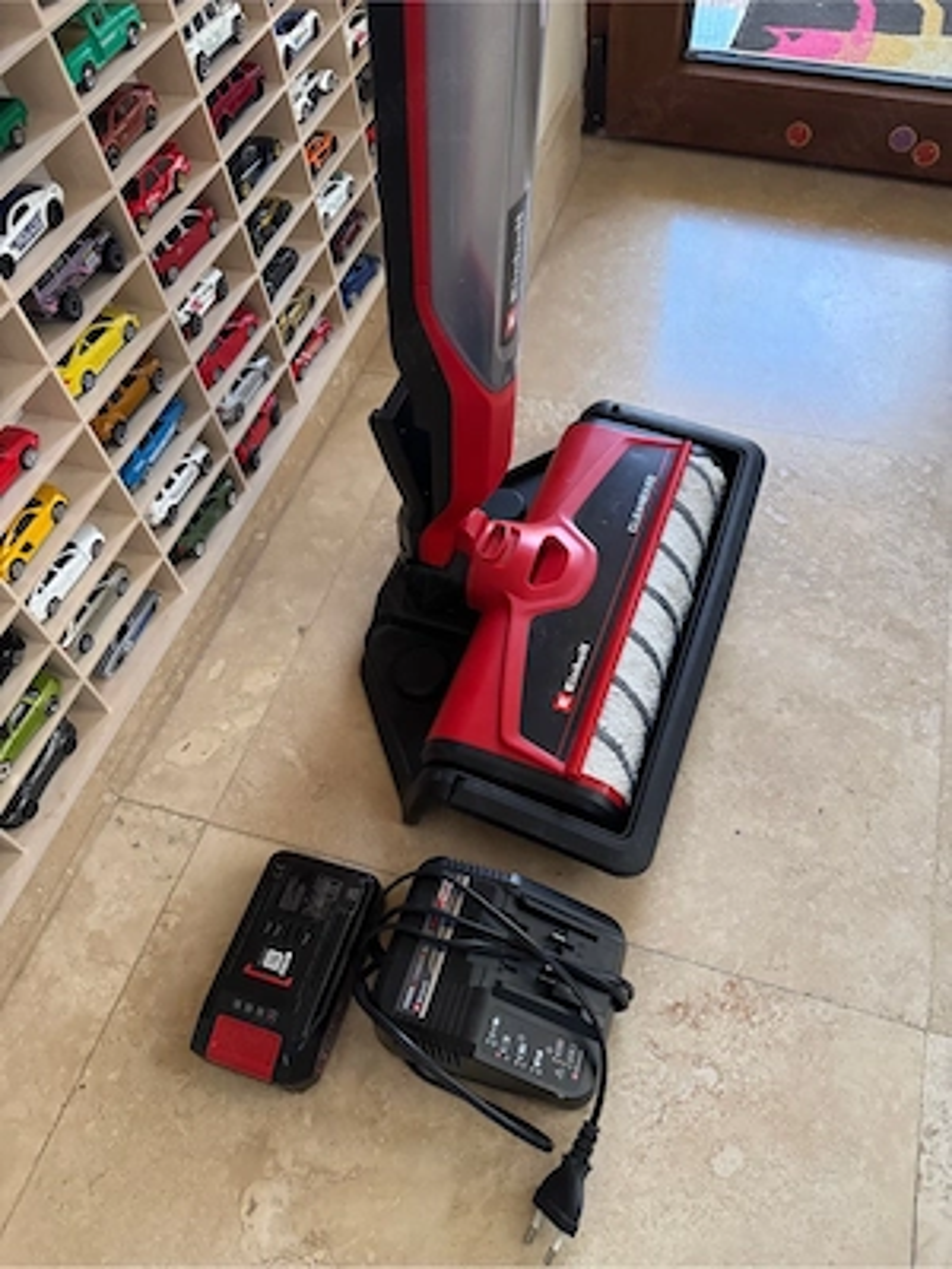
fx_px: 880
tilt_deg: -55.0
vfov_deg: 71.6
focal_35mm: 24
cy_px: 634
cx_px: 476
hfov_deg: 56.8
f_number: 1.78
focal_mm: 6.76
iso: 800
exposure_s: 1/52
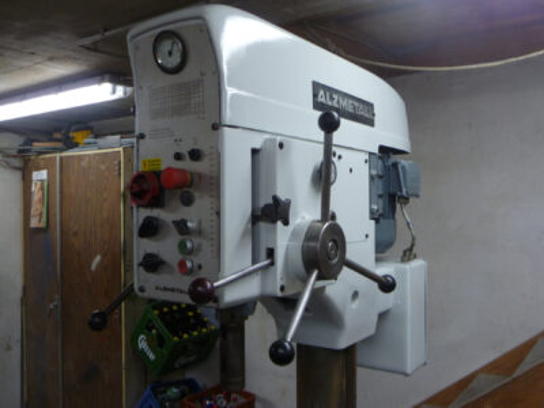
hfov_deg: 56.8
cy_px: 204
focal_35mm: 32
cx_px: 272
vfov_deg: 44.2
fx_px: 503
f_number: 3.5
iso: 160
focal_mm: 5.7
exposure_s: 1/30
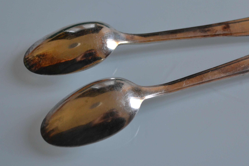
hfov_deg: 26.6
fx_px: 526
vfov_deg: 17.9
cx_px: 137
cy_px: 55
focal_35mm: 76
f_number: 4.8
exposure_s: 1/50
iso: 400
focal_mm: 32
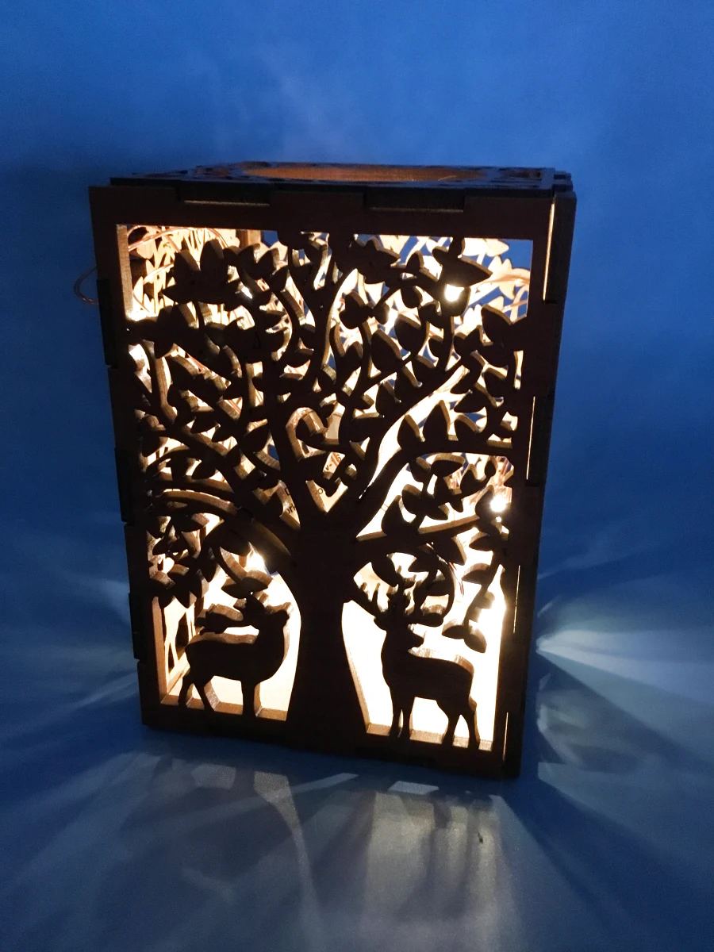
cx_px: 357
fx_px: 853
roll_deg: -0.3
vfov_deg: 58.4
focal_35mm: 31
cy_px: 476
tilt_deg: -23.5
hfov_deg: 45.4
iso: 250
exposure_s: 1/15
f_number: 2.4
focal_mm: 3.3
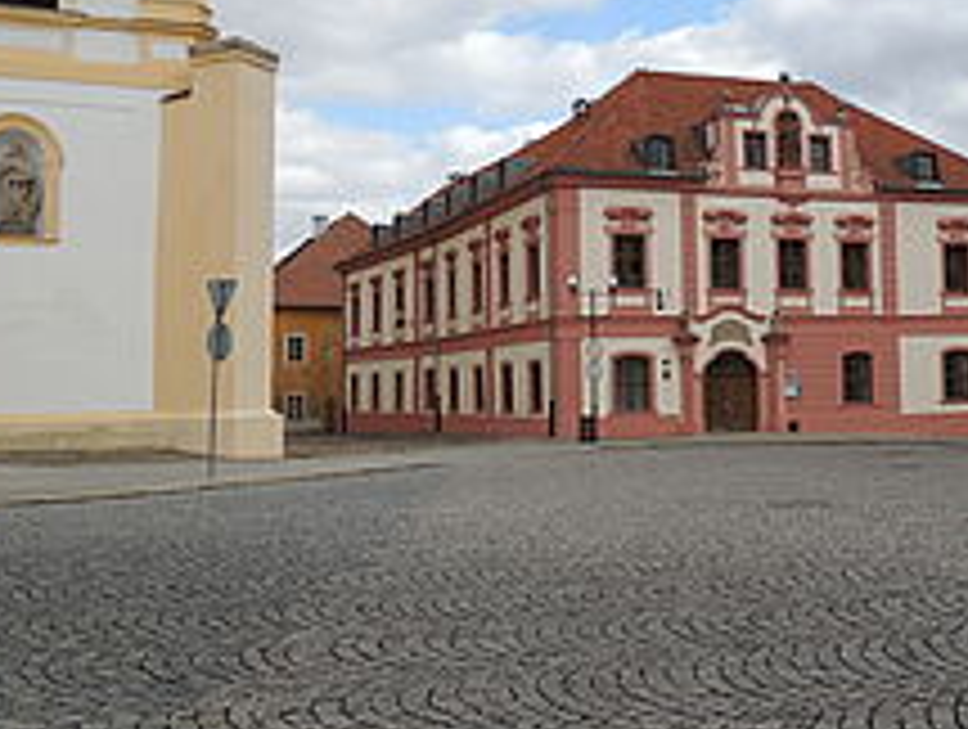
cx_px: 725
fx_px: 1092
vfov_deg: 36.8
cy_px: 304
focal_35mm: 39
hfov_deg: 46.1
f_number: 3
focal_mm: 4.3
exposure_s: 1/800
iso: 100
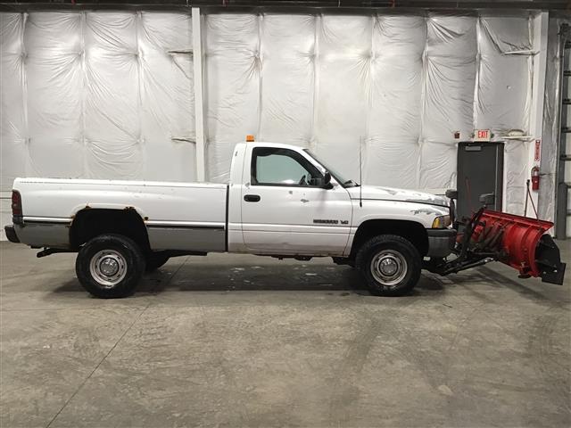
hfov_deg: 58.4
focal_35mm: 31
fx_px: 511
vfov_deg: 45.4
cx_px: 286
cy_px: 214
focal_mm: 3.3
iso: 64
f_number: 2.4
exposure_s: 1/30
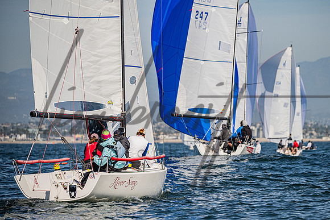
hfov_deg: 8.0
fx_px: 2370
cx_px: 184
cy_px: 123
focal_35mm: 259
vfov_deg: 5.3
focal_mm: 220
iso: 320
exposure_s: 1/4000
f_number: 5.6
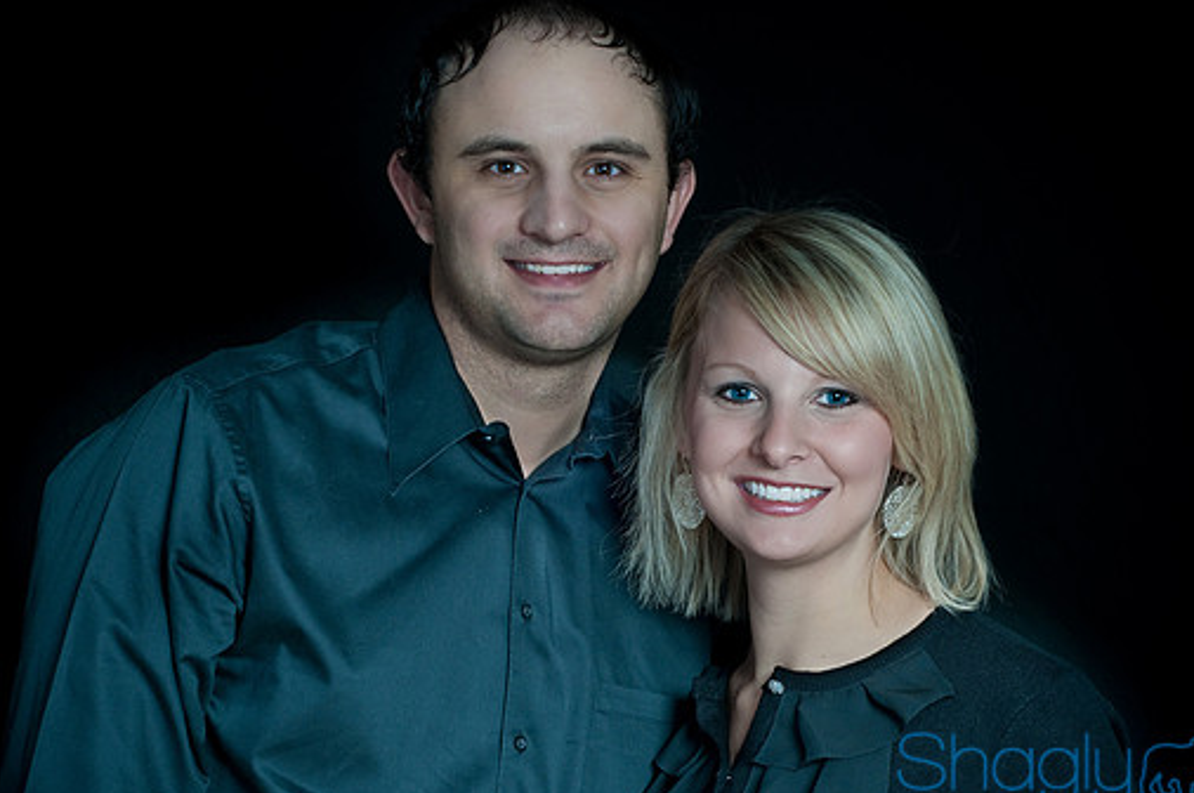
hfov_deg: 23.7
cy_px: 428
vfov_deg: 15.8
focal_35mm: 86
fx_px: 2849
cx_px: 590
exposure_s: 1/200
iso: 100
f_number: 8
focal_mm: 50
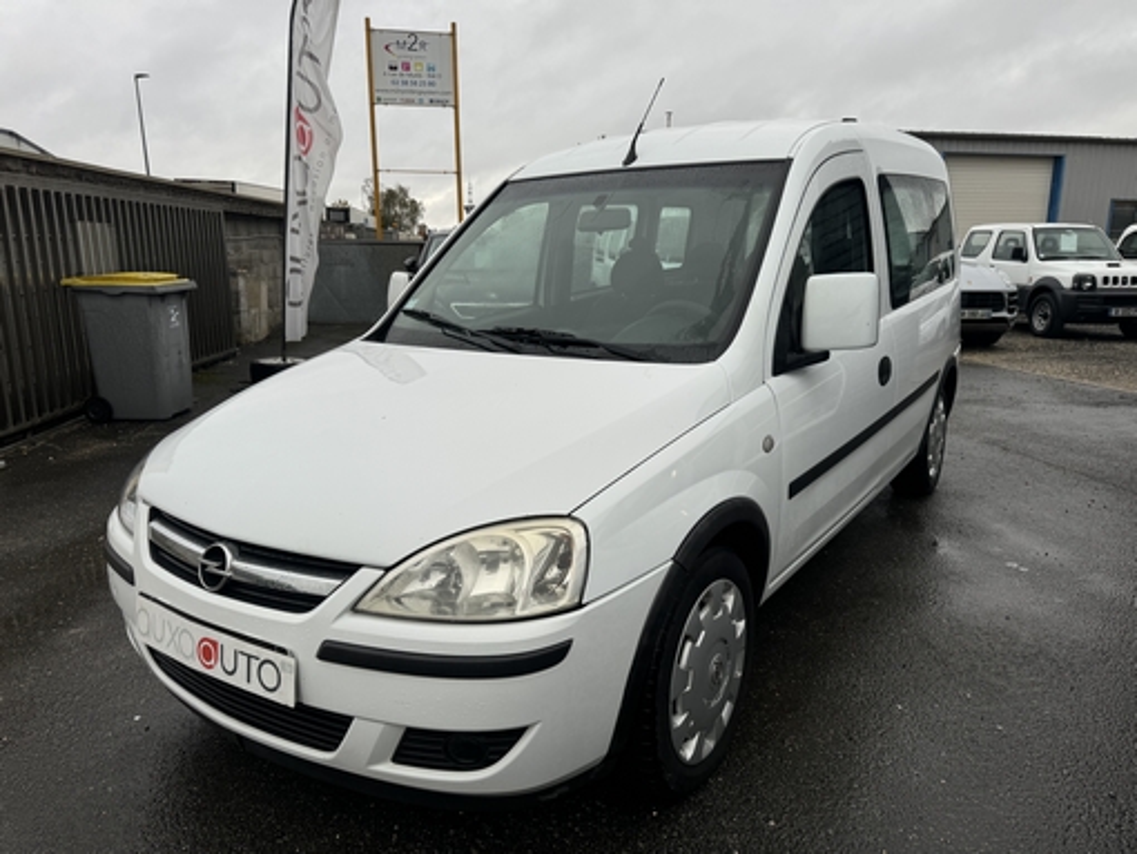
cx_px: 568
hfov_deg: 71.6
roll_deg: -0.2
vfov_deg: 56.9
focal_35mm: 24
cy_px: 427
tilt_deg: -12.6
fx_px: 789
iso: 80
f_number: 1.78
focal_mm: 6.76
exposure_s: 1/491
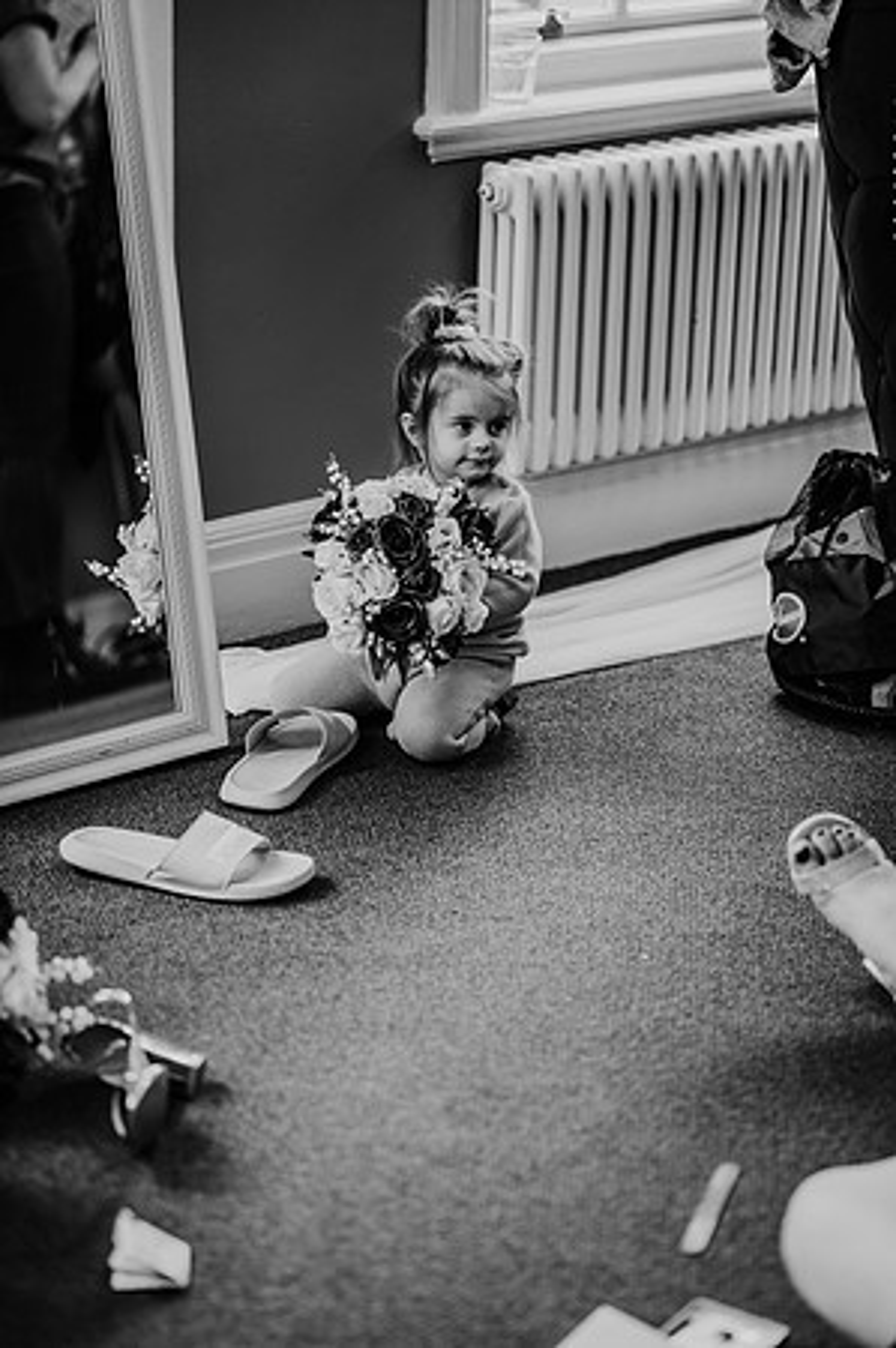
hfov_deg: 16.0
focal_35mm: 85
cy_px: 674
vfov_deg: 23.9
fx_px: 3180
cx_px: 448
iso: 500
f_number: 1.8
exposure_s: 1/160
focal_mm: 85
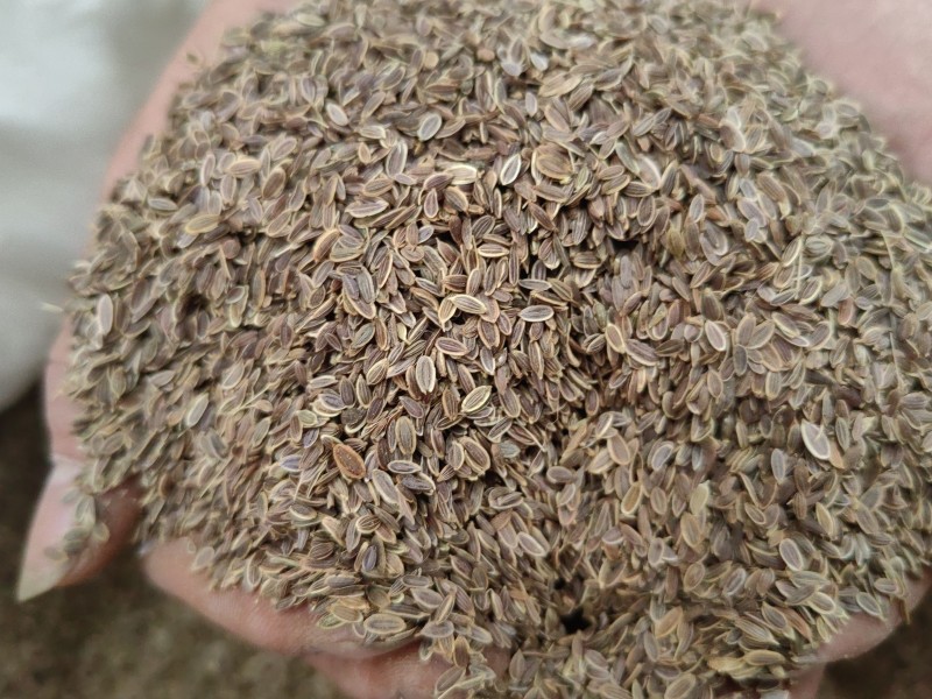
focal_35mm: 27
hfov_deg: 65.3
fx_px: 727
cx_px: 466
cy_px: 350
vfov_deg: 51.4
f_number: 1.9
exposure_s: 1/100
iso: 640
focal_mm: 5.52
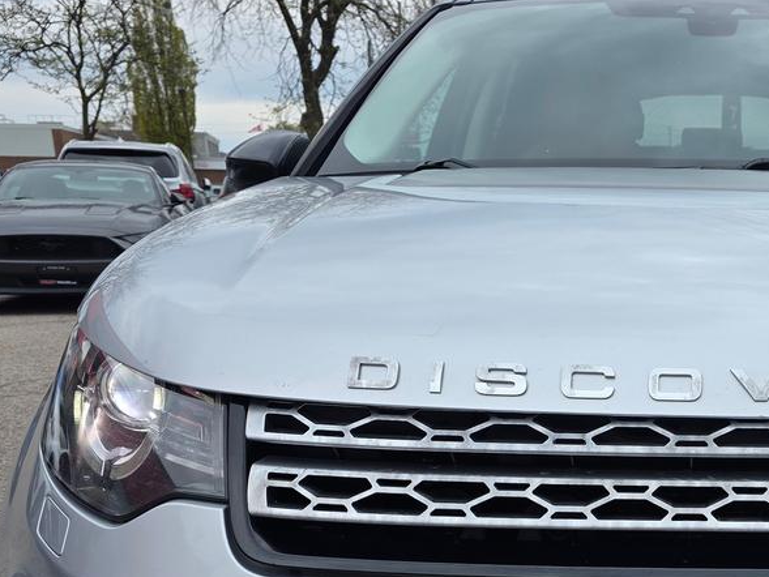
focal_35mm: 50
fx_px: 1111
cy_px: 531
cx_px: 705
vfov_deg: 27.9
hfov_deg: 35.7
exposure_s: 1/4145
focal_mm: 6.3
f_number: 1.7
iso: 80
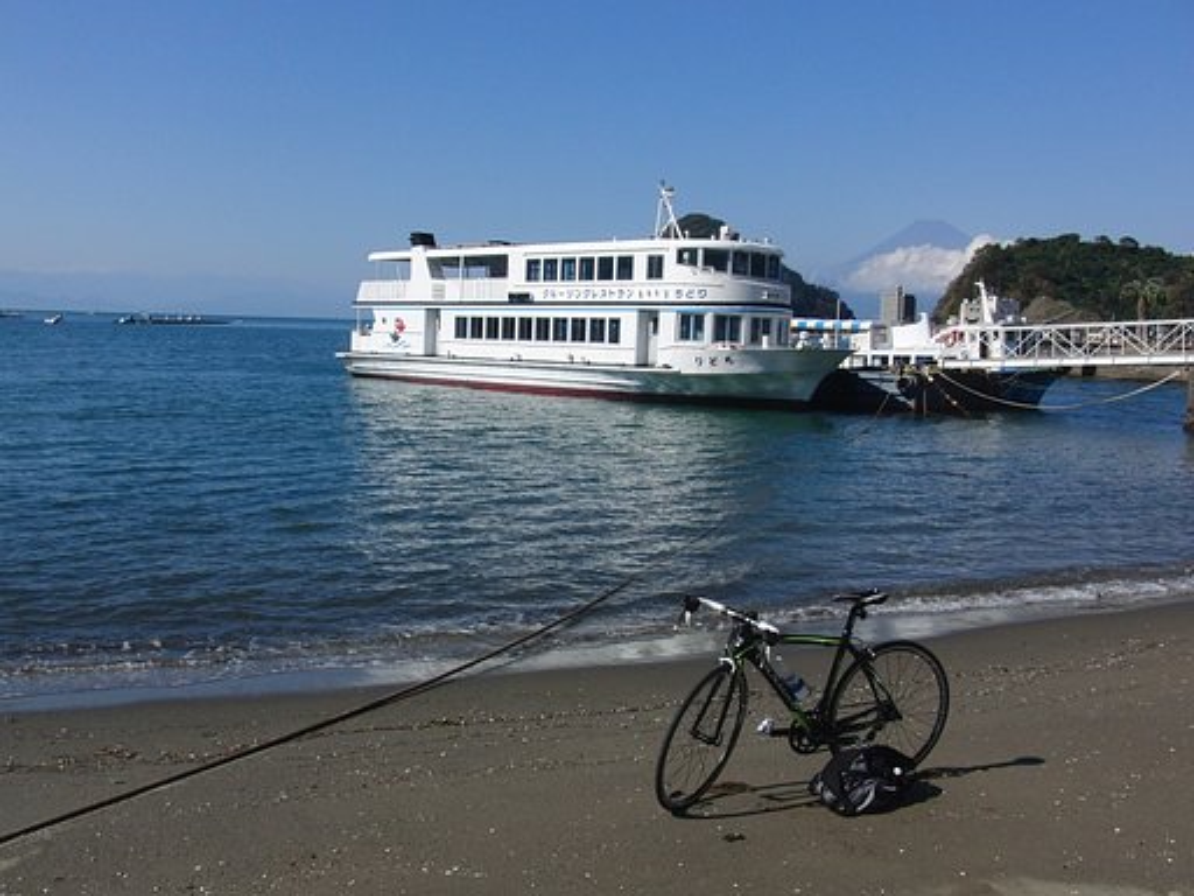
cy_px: 448
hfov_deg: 50.1
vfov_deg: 38.7
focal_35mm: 37
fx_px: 1276
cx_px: 597
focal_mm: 6.42
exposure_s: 1/400
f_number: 8.5
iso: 100
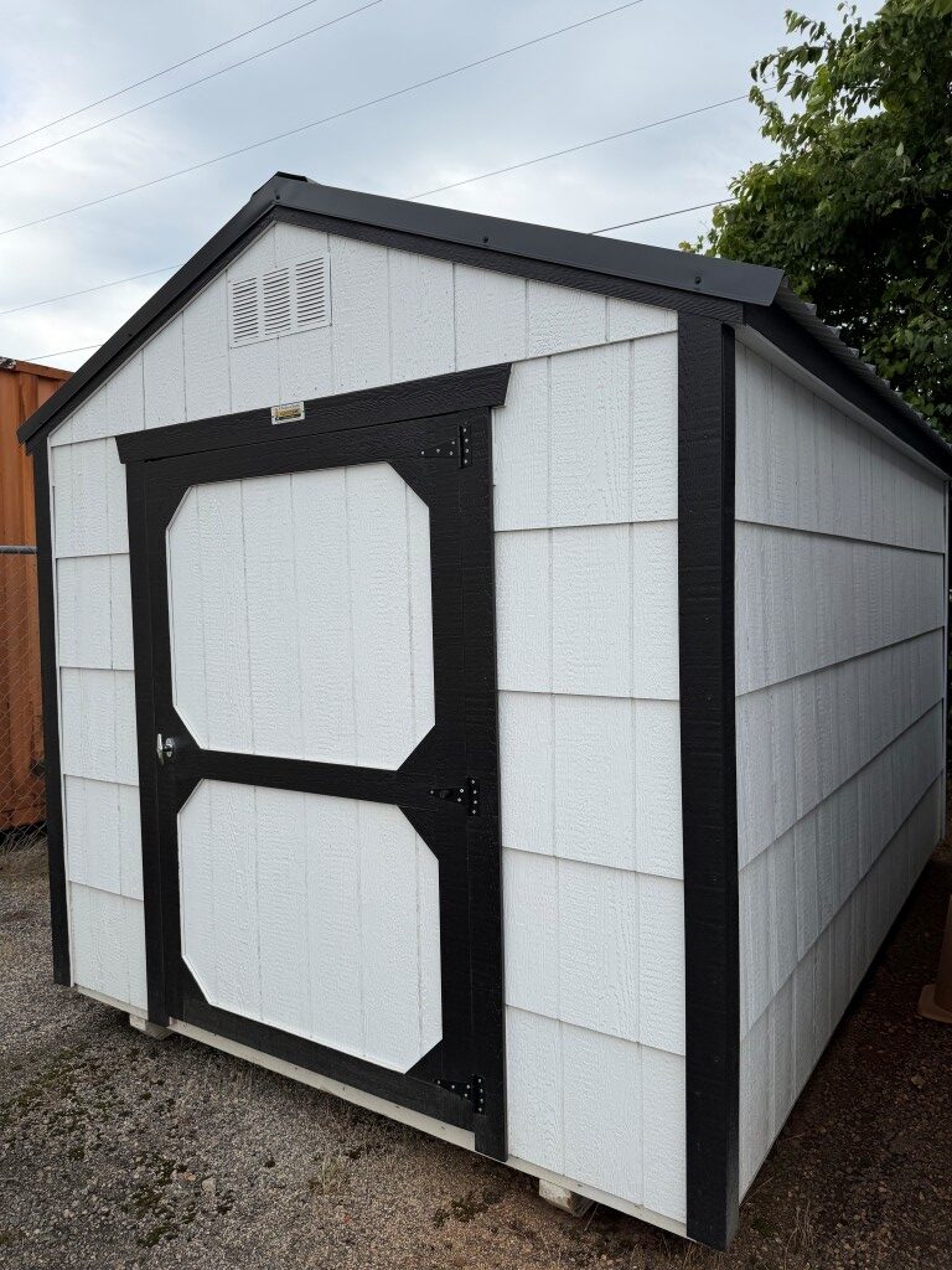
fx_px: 880
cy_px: 635
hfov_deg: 56.8
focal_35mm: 24
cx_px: 476
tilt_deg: -2.8
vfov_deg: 71.6
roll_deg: +1.2
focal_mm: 6.76
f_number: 1.78
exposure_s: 1/3953
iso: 80
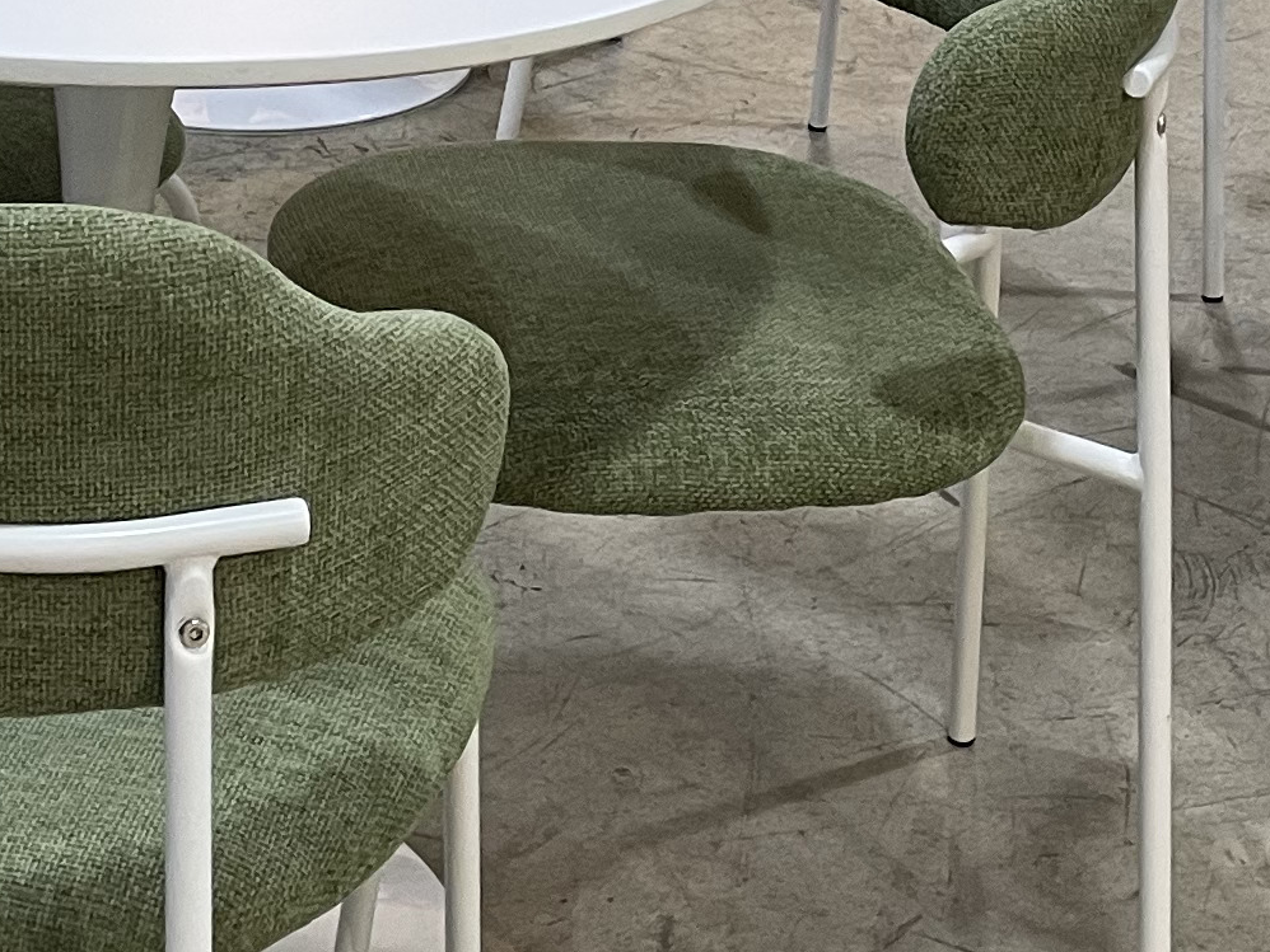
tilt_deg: -12.3
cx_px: 715
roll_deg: -4.4
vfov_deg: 13.3
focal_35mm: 105
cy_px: -492
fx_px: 3853
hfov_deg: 18.7
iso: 125
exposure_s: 1/60
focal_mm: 4.2
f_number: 1.6
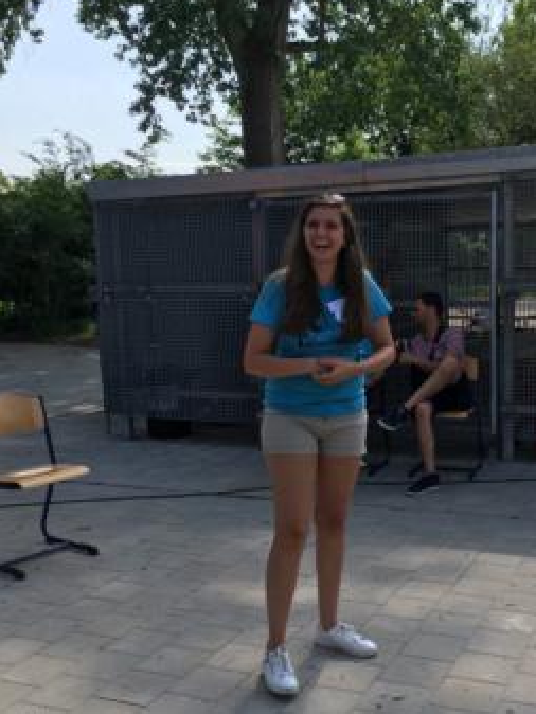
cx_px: 344
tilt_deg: -8.3
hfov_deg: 33.4
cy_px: 371
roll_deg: +0.3
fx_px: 887
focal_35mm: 43
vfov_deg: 43.8
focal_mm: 4.15
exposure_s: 1/950
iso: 25
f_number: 2.2
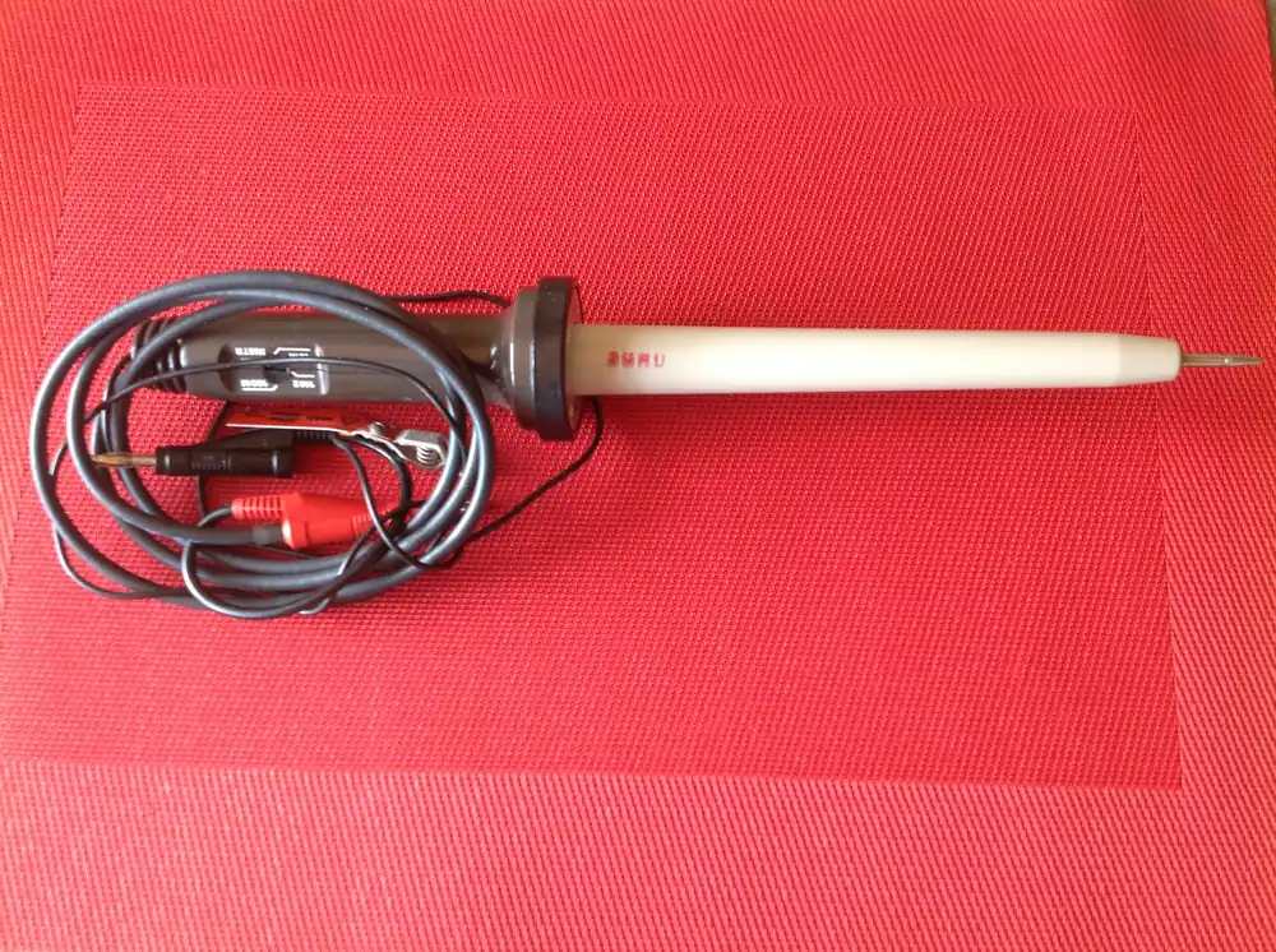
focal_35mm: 35
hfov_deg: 52.7
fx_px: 1288
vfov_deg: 40.6
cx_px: 638
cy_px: 476
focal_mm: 4.28
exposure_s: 1/17
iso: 50
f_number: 2.4
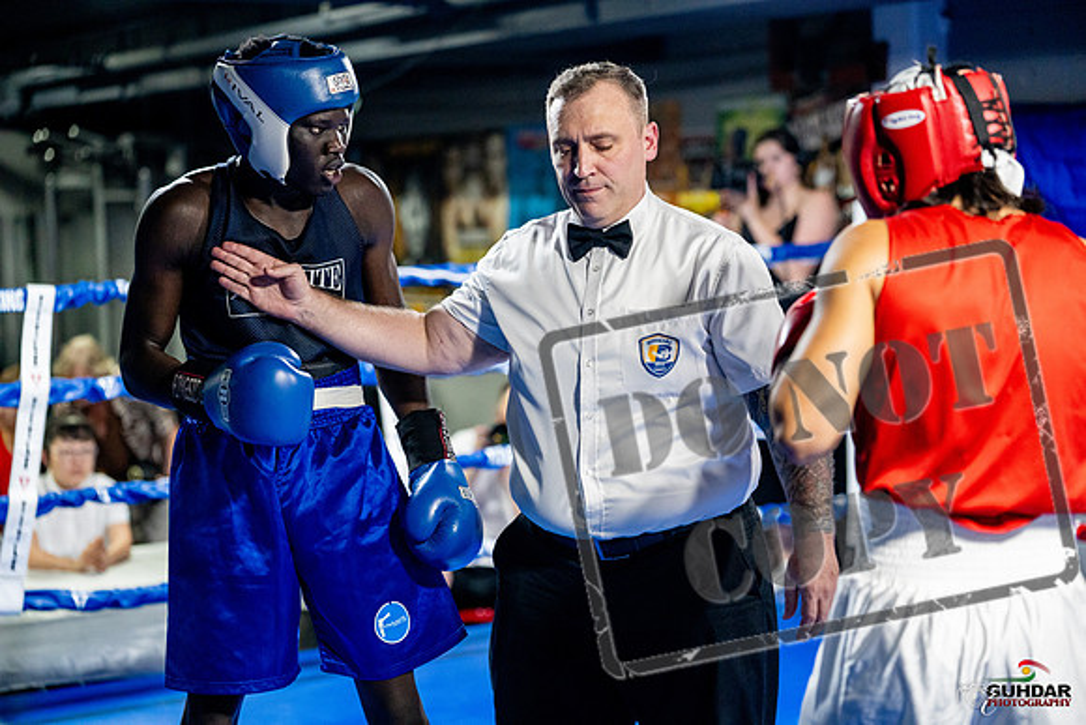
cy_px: 362
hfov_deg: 28.1
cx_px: 543
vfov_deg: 18.9
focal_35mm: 72
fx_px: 2172
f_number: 2
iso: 5000
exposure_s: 1/1000
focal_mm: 72
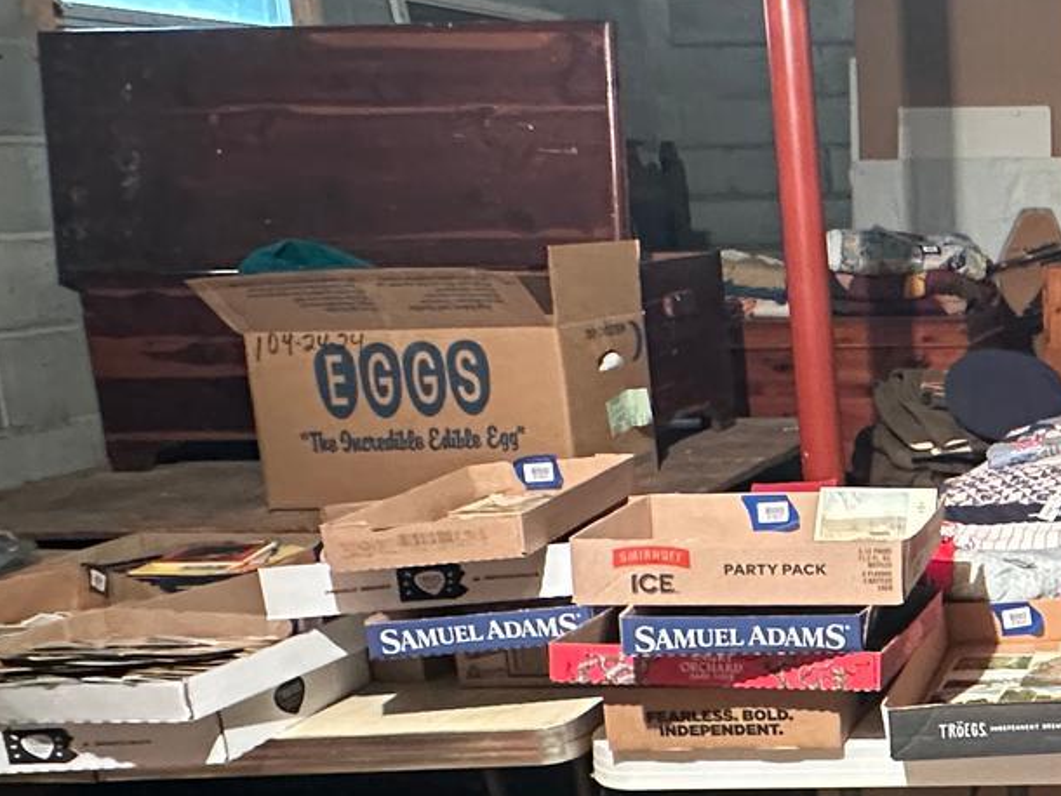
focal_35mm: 47
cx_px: 1329
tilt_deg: -9.3
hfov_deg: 32.1
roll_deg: +0.7
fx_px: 1441
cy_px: 426
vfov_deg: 30.9
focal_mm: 2.22
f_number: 2.2
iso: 1000
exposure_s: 1/40
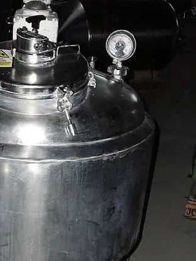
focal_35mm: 63
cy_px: 173
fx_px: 475
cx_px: 37
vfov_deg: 30.5
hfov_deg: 22.9
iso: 200
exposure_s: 1/30
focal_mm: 5.2
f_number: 2.8
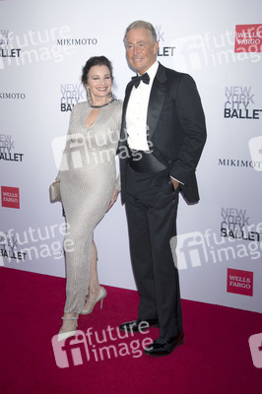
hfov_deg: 35.0
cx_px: 131
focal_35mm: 38
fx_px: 416
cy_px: 197
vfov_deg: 50.7
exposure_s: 1/200
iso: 640
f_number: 6.3
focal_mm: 38
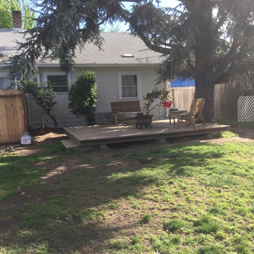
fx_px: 291
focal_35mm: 35
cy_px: 130
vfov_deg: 47.2
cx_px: 129
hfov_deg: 47.2
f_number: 2.2
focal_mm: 4.15
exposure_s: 1/694
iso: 32
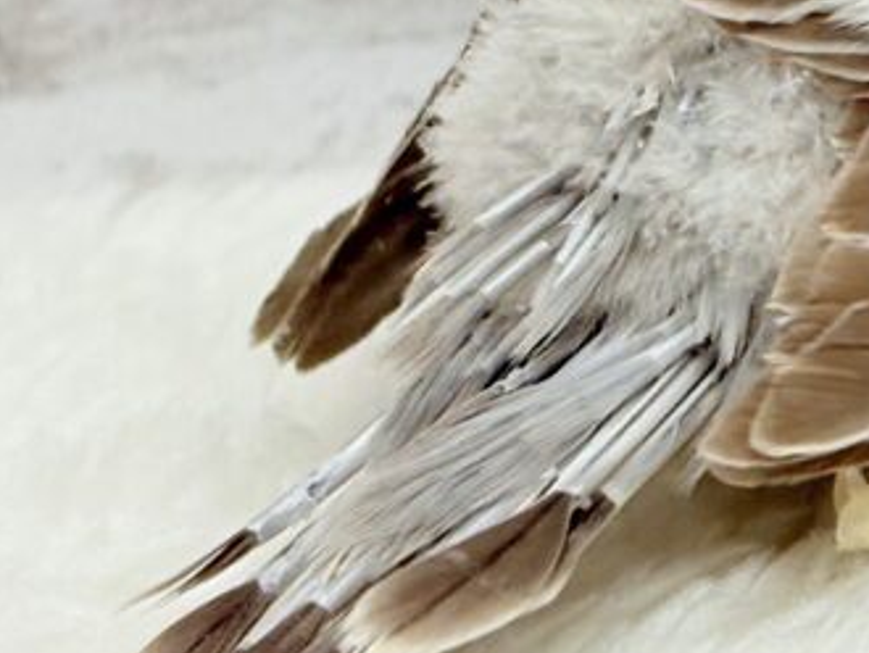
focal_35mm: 189
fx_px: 4748
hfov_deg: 10.2
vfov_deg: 7.7
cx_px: 1151
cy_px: -311
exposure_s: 1/100
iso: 100
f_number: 1.6
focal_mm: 5.96
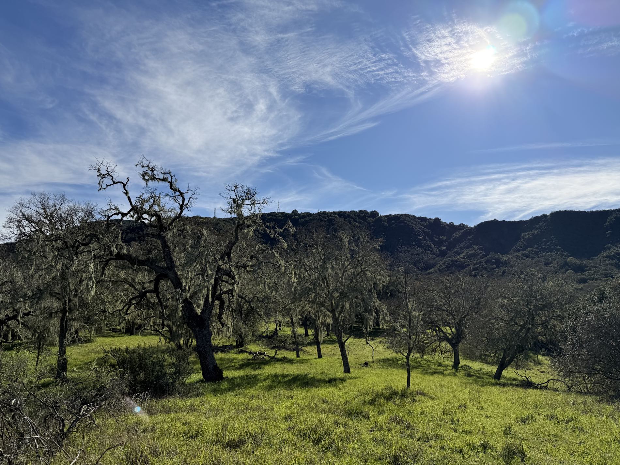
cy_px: 232
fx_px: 430
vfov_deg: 56.8
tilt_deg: +11.1
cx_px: 310
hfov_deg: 71.6
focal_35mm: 24
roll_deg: +0.5
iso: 80
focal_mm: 6.76
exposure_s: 1/9091
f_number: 1.78
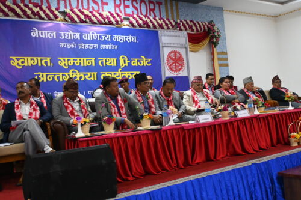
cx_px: 150
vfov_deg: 36.1
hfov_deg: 52.2
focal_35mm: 37
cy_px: 100
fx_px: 307
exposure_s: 1/100
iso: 3200
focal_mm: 24.5
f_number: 4.2
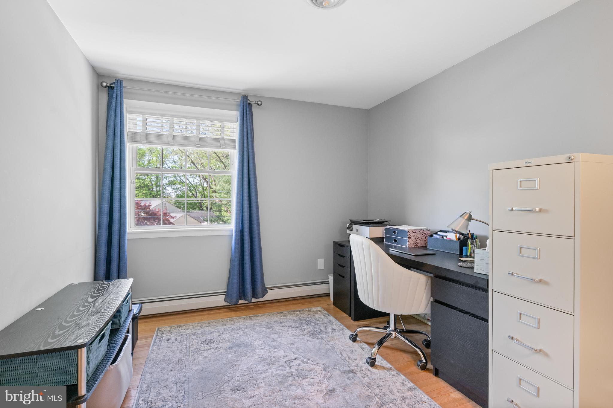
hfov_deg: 91.6
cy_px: 204
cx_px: 306
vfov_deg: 68.9
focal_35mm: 18
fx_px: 298
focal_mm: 17.5
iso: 320
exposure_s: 1/10
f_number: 6.3
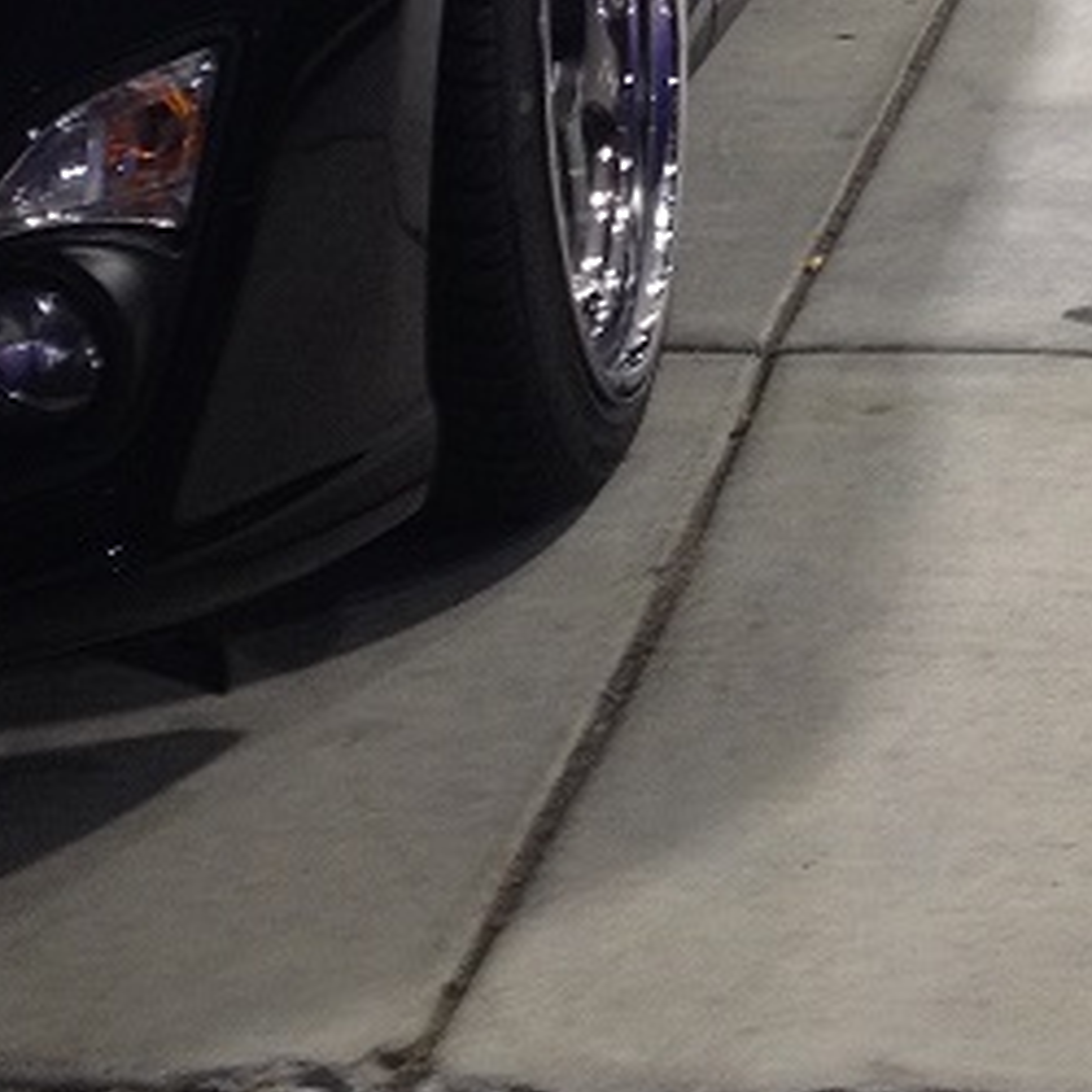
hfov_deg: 17.2
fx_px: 3605
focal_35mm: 101
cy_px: -135
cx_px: 743
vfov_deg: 16.7
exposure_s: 1/20
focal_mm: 4.28
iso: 100
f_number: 2.4
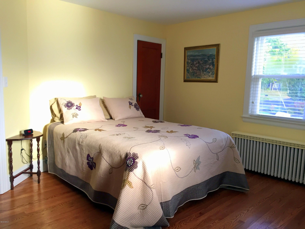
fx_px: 256
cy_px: 114
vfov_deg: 48.2
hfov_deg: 61.7
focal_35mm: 29
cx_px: 152
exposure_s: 1/30
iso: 80
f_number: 2.2
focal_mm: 4.15
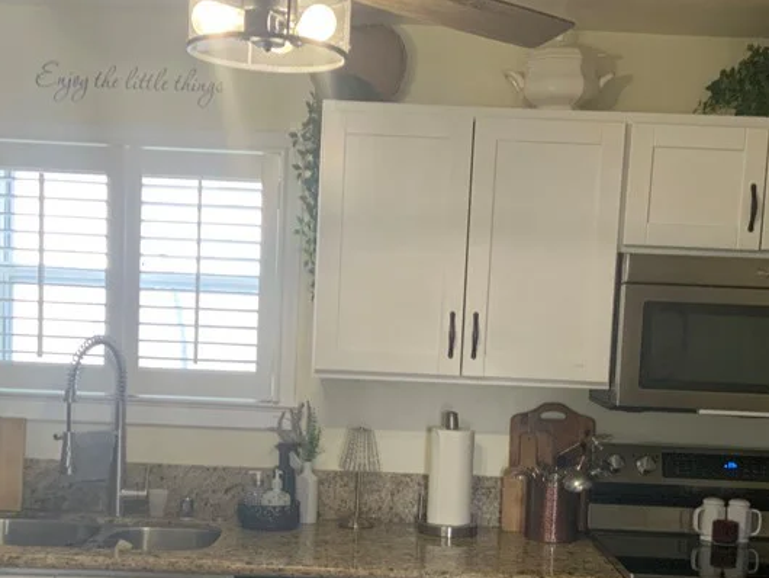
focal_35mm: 56
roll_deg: -2.7
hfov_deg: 34.3
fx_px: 1245
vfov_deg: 25.9
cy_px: 395
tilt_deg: -4.7
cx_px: 371
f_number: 1.8
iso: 160
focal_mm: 3
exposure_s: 1/60
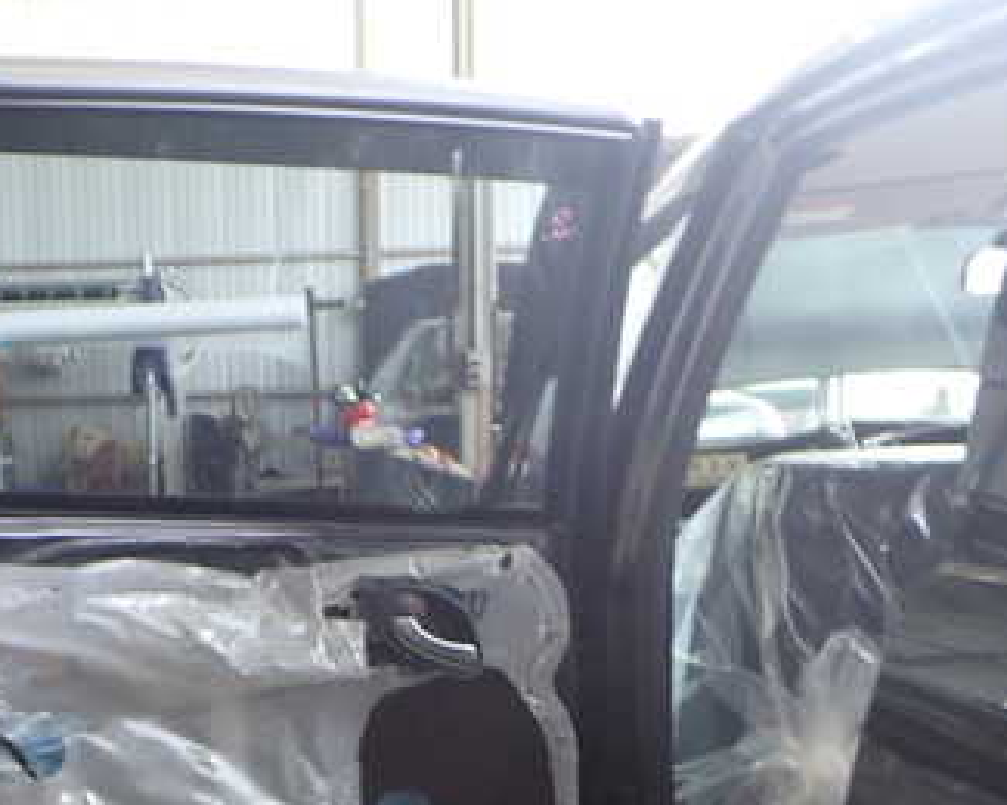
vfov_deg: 27.7
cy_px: 616
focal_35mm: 54
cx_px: 198
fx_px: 1609
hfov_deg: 33.7
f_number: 2.3
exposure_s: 1/40
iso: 200
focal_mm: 5.4
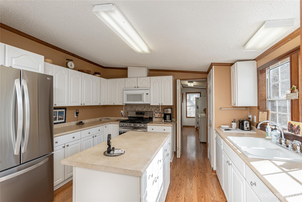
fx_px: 143
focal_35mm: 17
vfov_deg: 70.5
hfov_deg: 93.3
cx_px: 151
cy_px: 101
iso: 320
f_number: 8
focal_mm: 17
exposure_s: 1/200
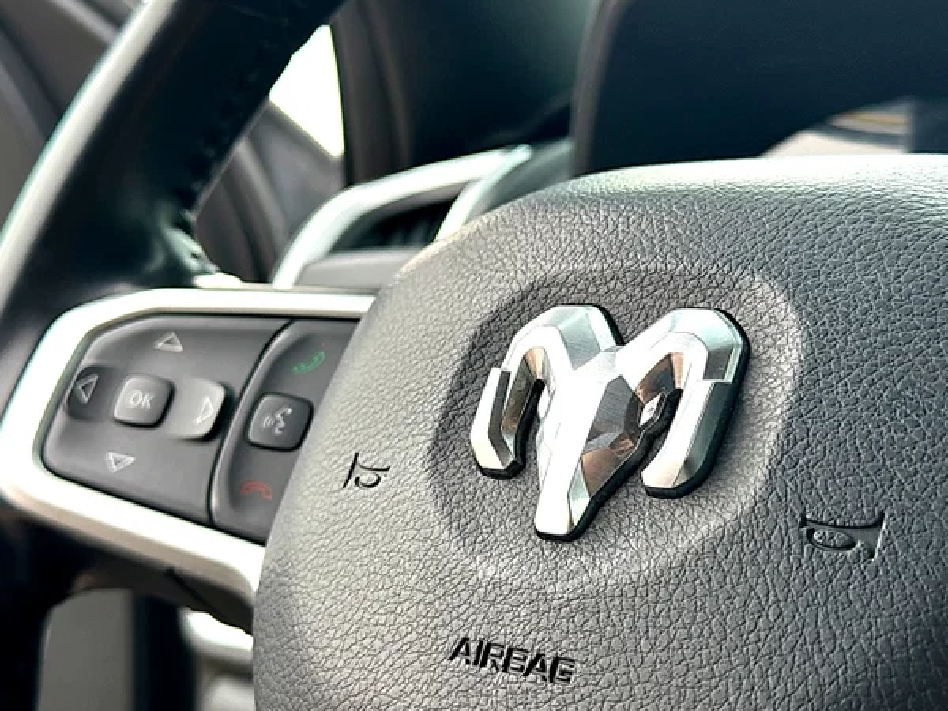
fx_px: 1534
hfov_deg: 34.3
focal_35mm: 56
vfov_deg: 26.1
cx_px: 490
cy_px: 337
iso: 64
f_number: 1.78
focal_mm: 6.86
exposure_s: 1/393
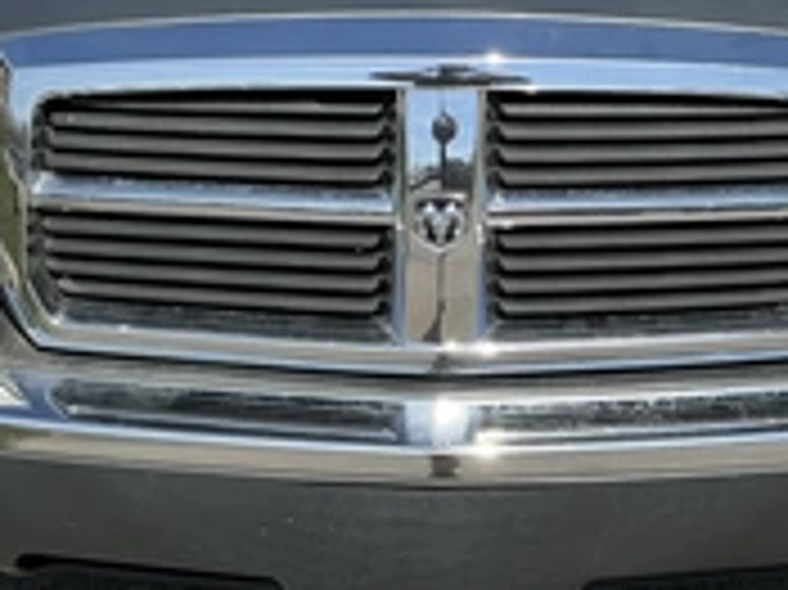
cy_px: 144
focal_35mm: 64
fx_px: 1456
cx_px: 432
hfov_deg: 30.3
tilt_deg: -22.9
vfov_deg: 22.7
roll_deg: -0.7
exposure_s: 1/1451
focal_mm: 3
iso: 25
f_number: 1.8
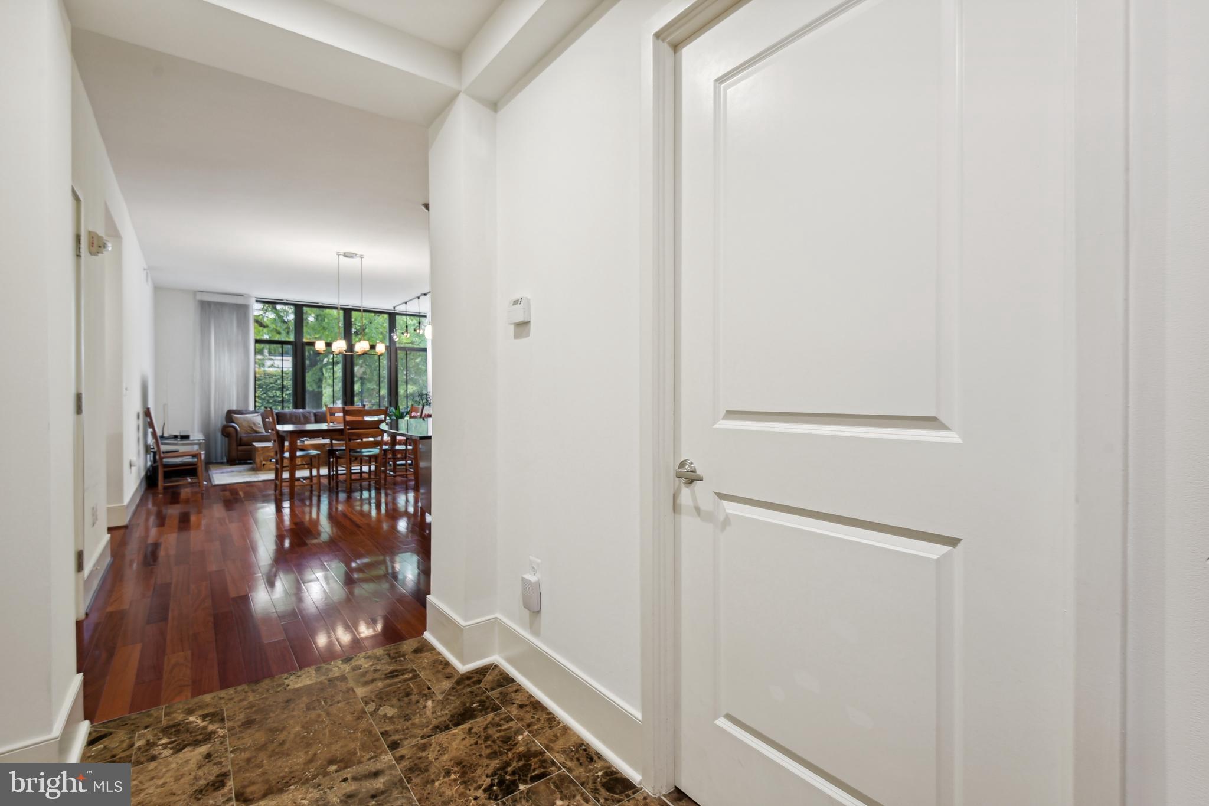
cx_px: 604
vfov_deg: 73.7
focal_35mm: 16
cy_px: 403
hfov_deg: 96.7
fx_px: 537
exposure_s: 1/4
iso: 400
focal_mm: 16
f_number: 8
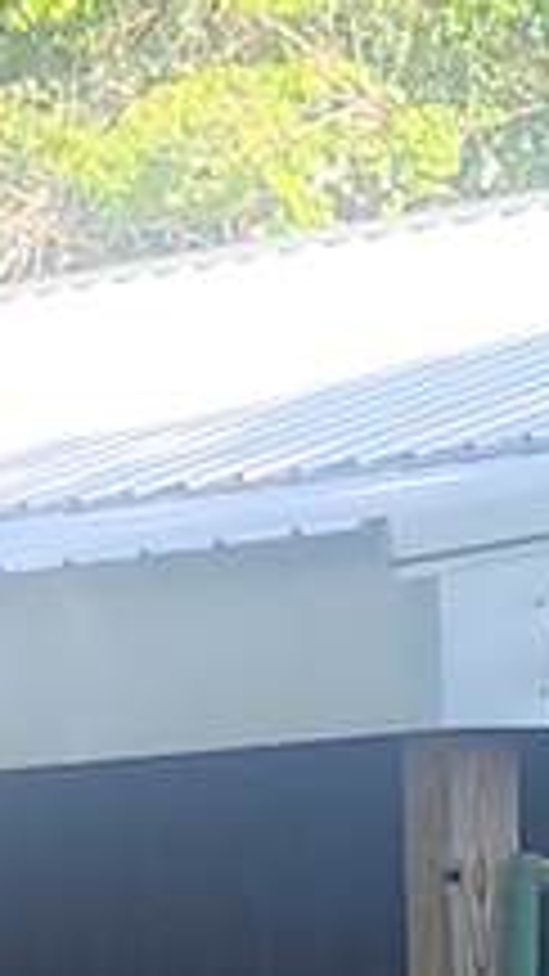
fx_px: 3832
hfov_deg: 8.1
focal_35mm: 148
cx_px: 603
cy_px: 895
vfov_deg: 14.4
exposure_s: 1/496
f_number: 1.8
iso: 20
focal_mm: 5.4
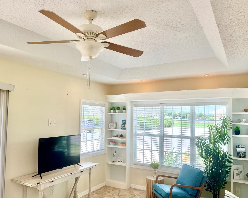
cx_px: 124
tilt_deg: +3.0
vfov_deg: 51.5
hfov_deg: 62.2
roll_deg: +0.0
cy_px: 107
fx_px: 206
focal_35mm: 28
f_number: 1.78
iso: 100
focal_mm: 6.76
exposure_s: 1/1018
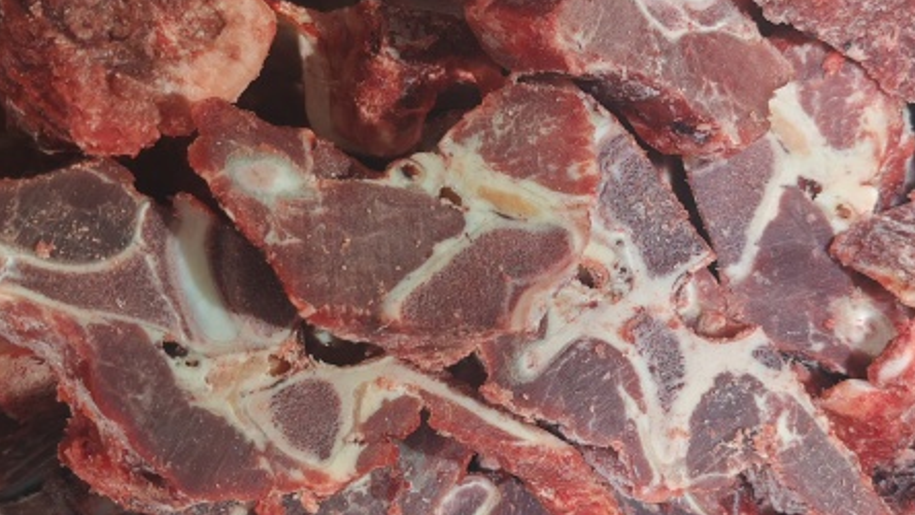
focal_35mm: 53
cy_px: 245
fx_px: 1286
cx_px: 486
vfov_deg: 22.6
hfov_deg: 39.1
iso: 400
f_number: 1.6
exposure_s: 1/100
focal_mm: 7.62
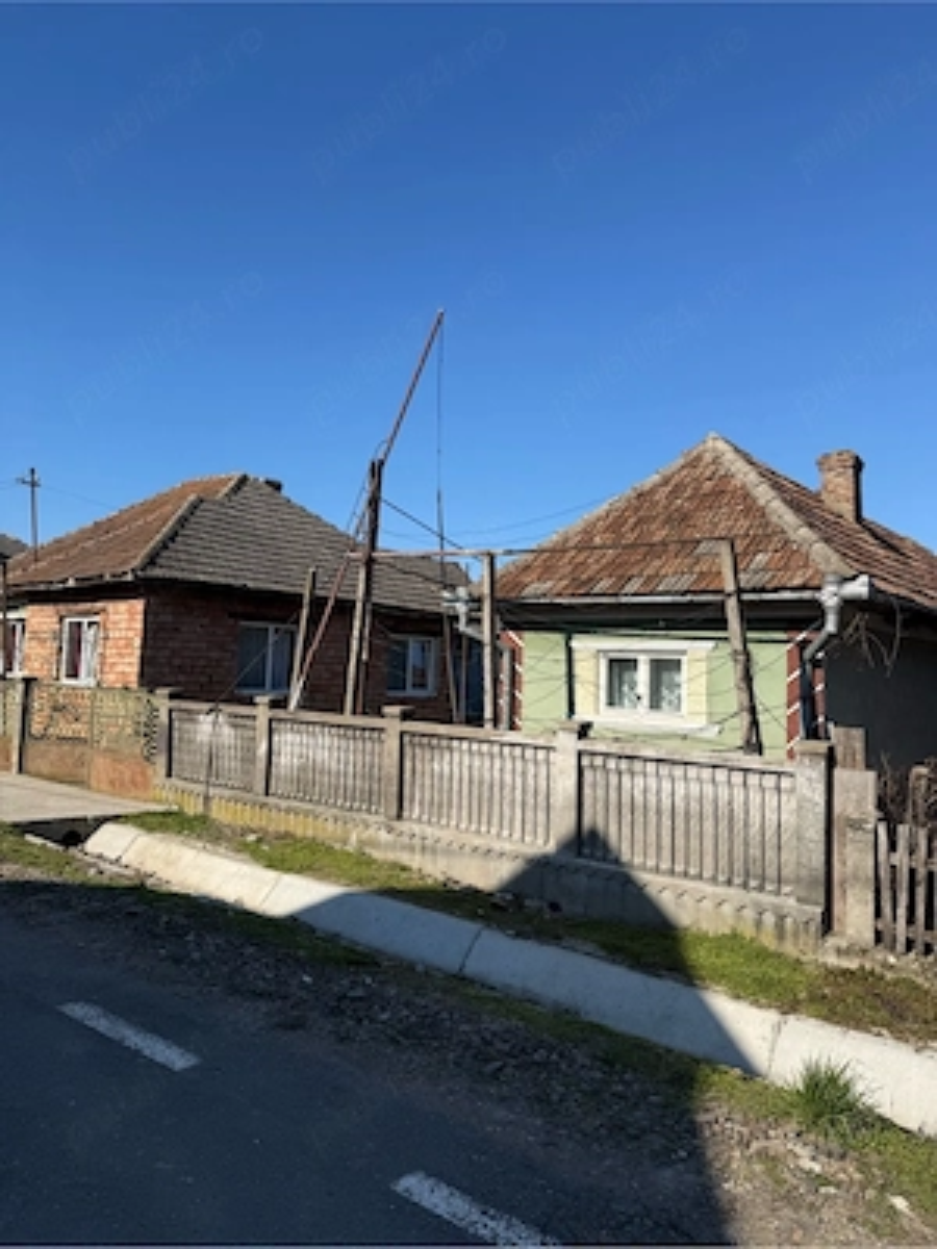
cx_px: 468
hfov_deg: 56.8
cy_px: 624
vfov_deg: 71.6
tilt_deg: +5.6
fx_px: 866
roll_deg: -2.5
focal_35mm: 24
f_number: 1.78
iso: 80
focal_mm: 6.76
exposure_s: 1/4673
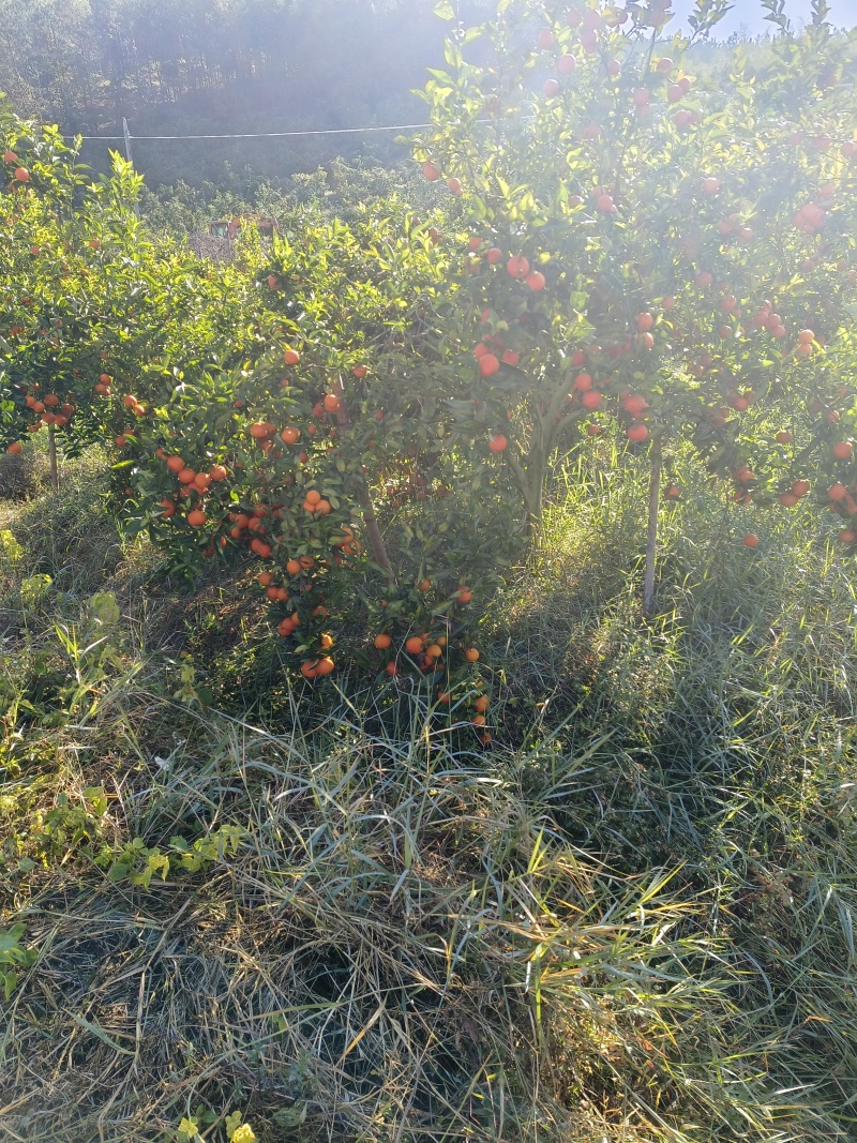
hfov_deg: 58.9
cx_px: 428
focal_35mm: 23
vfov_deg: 73.9
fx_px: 759
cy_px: 572
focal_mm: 5.5
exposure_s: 1/531
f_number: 1.88
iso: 50
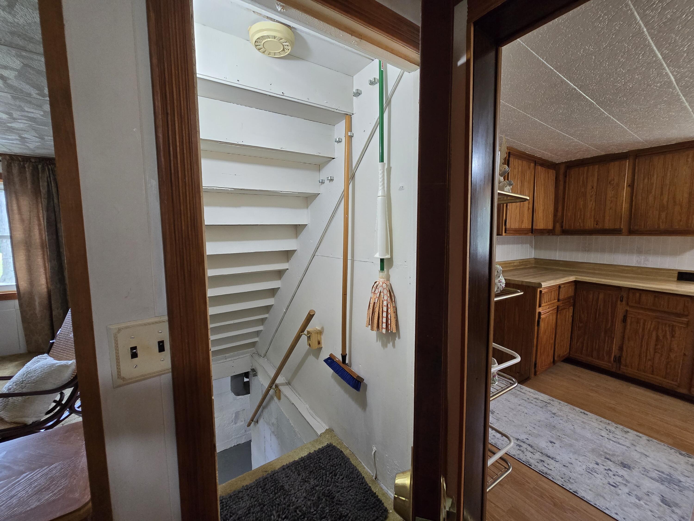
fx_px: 261
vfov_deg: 89.9
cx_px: 347
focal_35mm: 13
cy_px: 260
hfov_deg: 106.2
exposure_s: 1/60
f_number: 2.2
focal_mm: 2.2
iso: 250
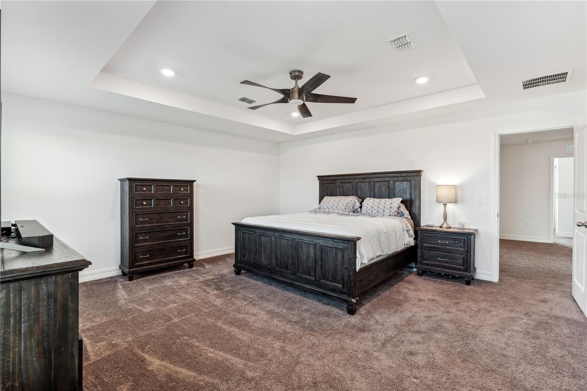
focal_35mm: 16
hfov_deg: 96.7
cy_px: 196
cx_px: 294
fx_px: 261
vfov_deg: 73.7
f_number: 9
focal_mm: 16
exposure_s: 1/5
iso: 200
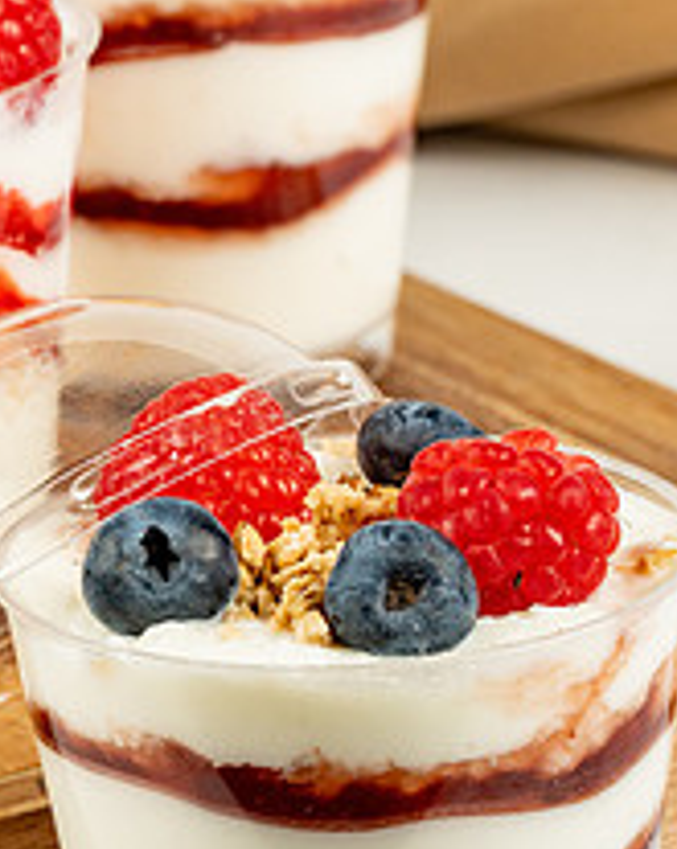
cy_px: 314
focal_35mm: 237
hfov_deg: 6.5
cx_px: -66
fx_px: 5949
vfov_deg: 8.2
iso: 800
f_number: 11
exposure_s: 1/200
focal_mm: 90
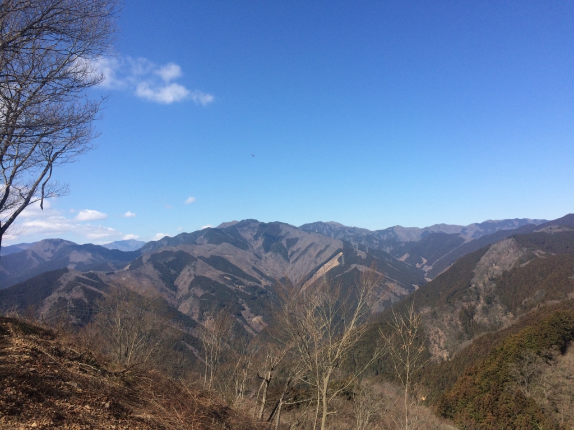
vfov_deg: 48.2
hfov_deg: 61.7
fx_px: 481
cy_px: 215
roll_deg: +5.2
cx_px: 287
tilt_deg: +4.5
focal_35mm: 29
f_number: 2.2
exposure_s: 1/2283
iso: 32
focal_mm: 4.15
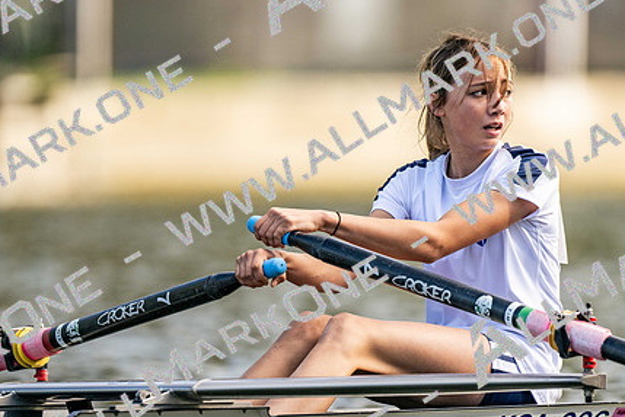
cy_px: 250
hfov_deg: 2.5
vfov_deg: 1.7
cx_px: 345
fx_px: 14079
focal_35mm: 811
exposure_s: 1/2500
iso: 500
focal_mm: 600
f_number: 4
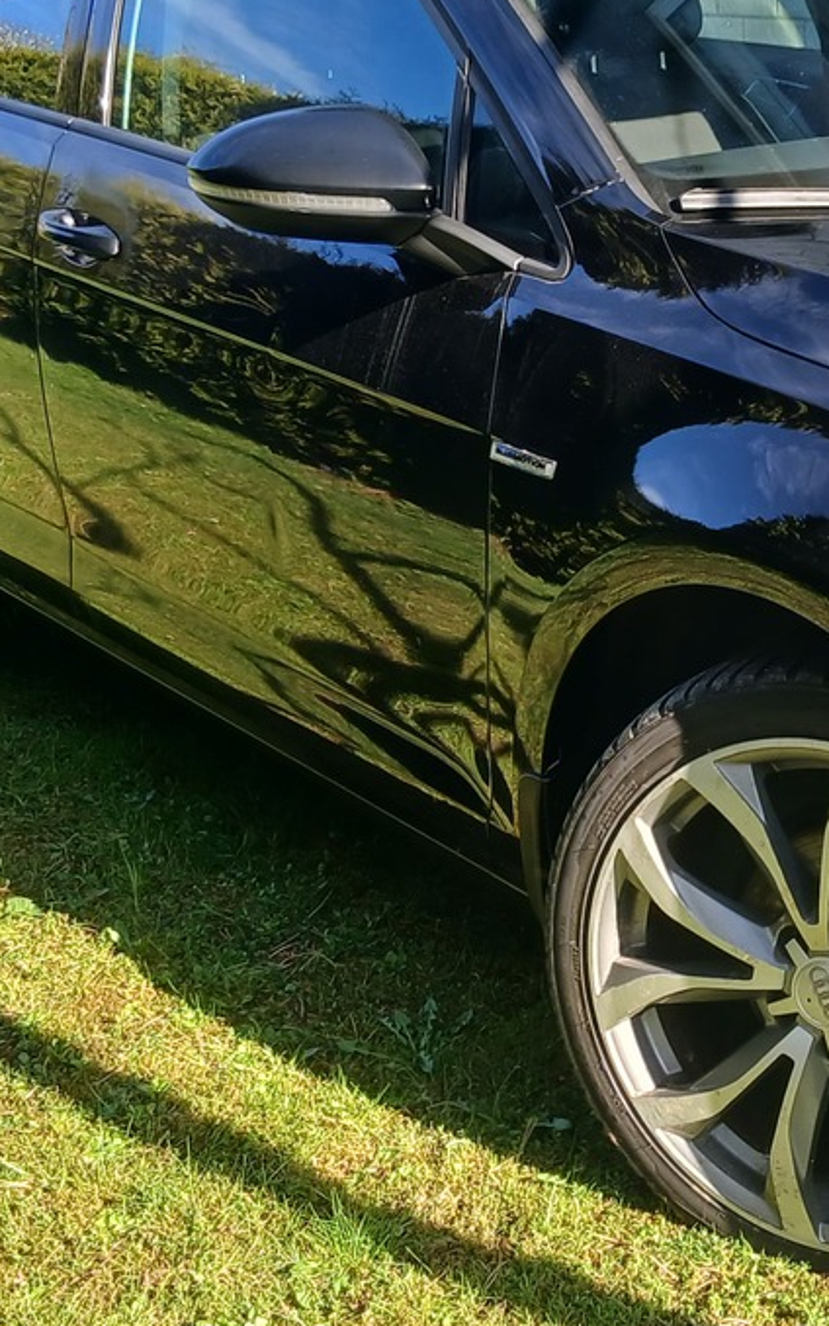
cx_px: 718
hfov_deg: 19.7
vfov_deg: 31.5
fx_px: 2349
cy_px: 612
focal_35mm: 65
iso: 20
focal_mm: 3.98
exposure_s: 1/123
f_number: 1.8
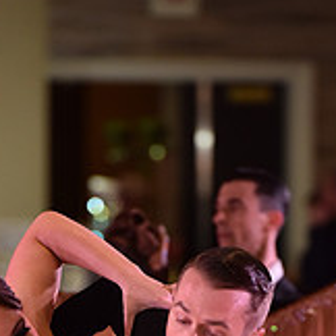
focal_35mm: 607
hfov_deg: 2.9
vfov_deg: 2.9
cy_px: 512
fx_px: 6666
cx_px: 121
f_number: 3.5
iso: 1250
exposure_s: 1/250
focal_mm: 200
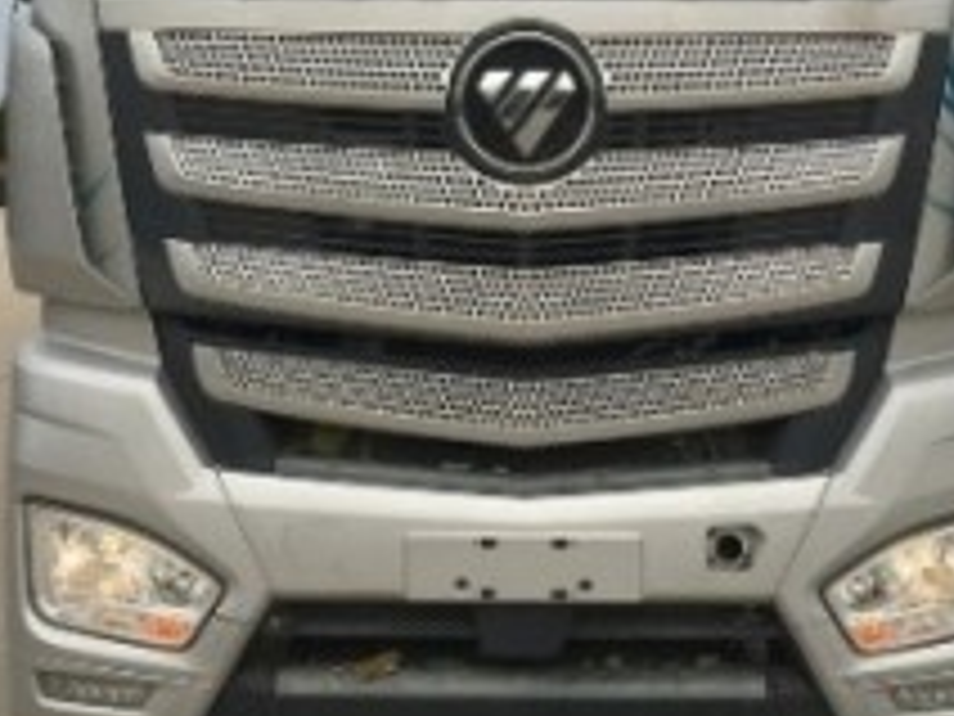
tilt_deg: +3.7
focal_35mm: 62
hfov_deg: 31.2
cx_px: 477
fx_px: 1709
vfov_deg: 23.2
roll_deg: -0.8
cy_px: 108
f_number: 2.2
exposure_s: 1/1282
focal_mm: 4.15
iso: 25
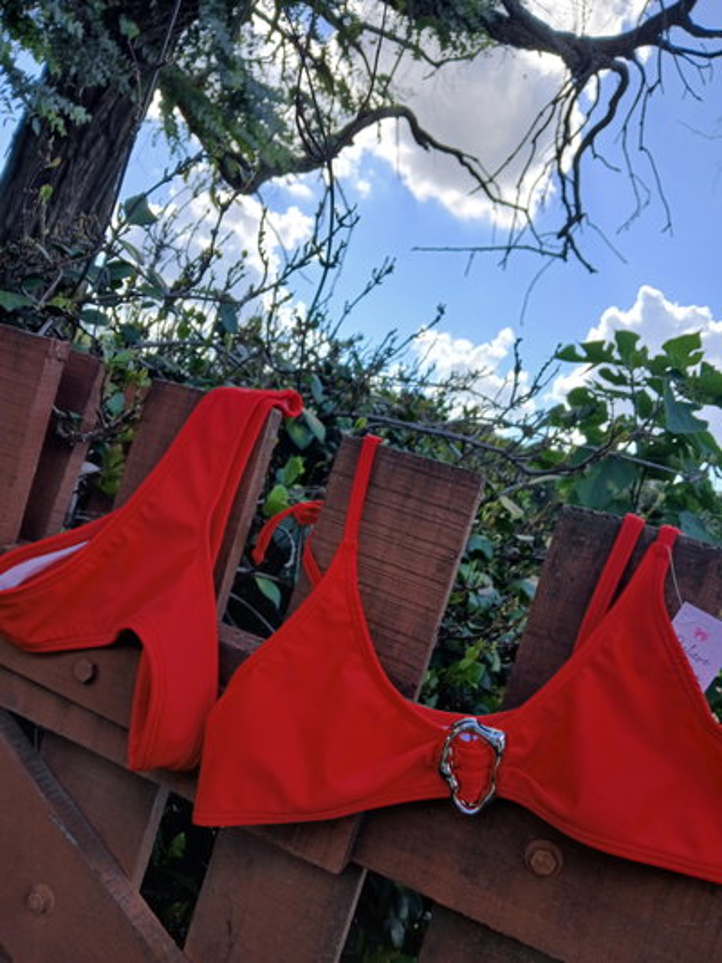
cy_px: 482
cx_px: 361
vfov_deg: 67.3
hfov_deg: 53.1
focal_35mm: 26
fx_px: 723
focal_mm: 3.98
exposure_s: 1/395
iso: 20
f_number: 1.8
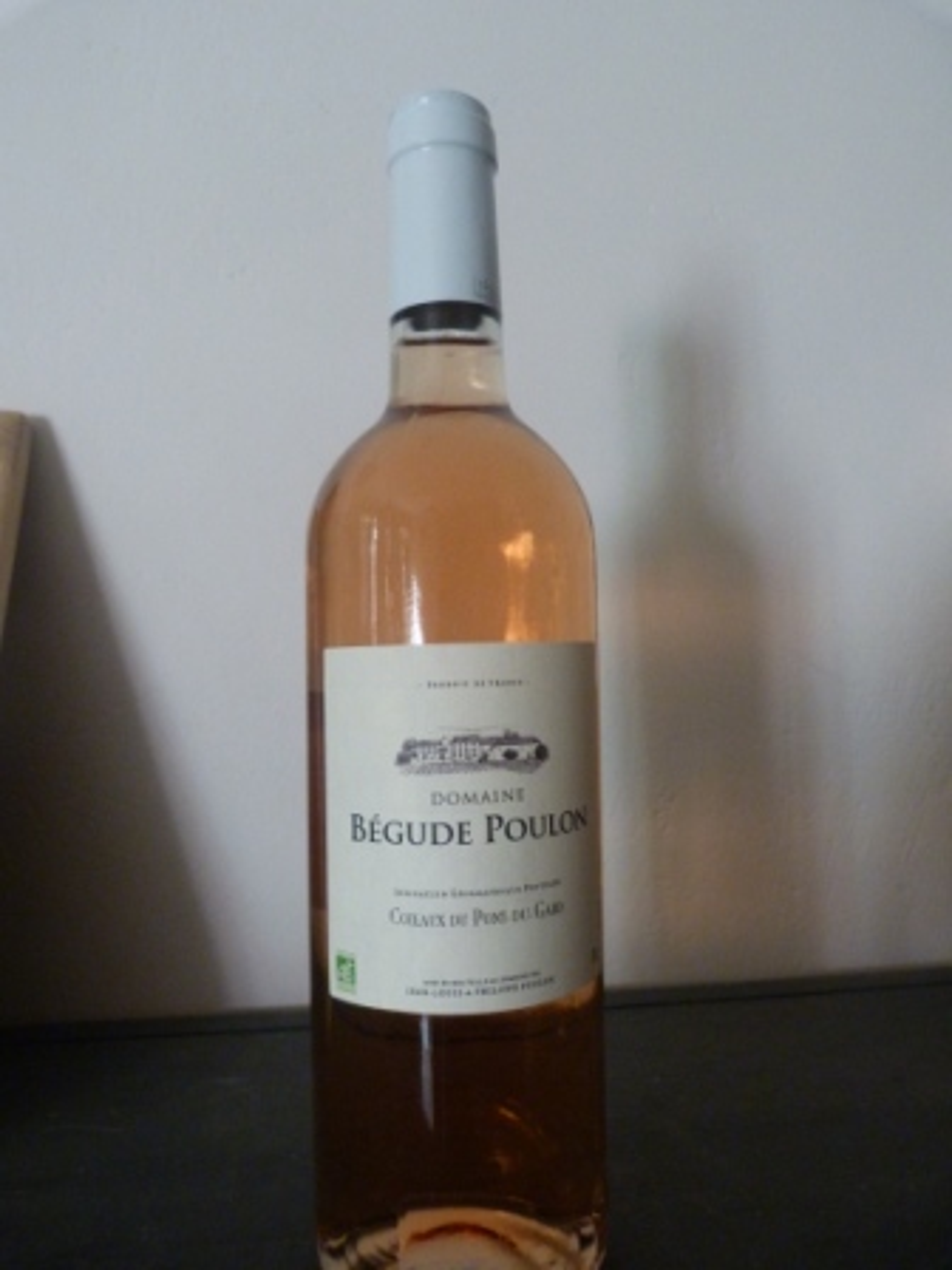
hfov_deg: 54.9
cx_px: 476
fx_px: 917
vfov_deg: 69.4
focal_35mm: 25
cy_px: 635
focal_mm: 4.5
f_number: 2.8
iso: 400
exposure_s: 1/60
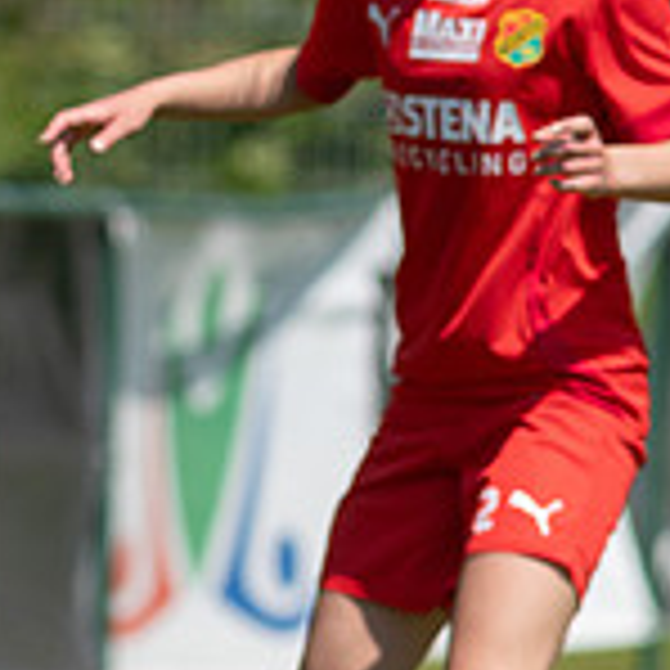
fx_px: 32715
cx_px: -342
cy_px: -106
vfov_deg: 1.2
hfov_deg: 1.2
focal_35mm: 1494
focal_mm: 300
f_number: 4.5
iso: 220
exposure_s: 1/2000
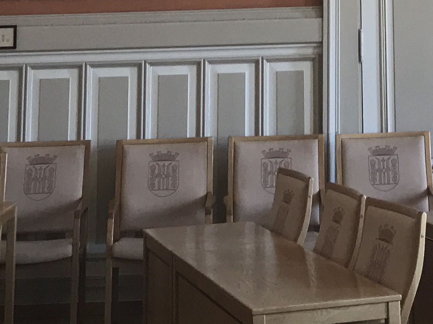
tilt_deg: +12.4
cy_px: -307
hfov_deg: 16.8
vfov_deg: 11.7
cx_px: 407
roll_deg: +1.3
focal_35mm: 115
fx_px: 1438
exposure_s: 1/33
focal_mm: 3.99
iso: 40
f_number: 1.8
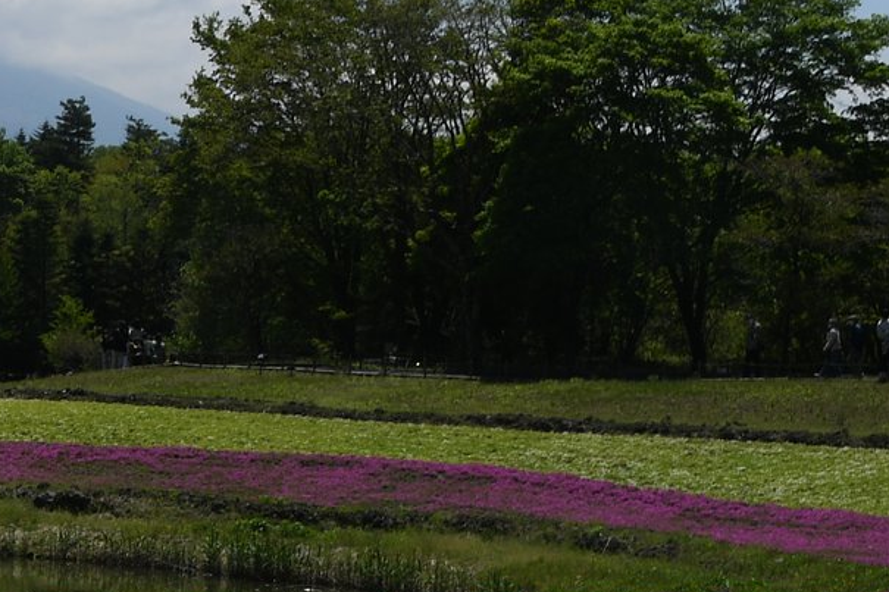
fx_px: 3259
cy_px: 170
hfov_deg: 14.5
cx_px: -423
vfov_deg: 10.4
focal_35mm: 132
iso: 100
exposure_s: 1/250
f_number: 11
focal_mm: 26
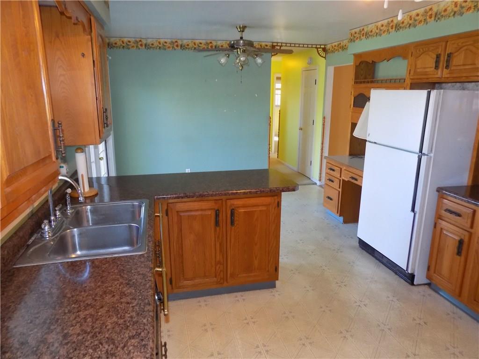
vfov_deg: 56.8
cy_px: 180
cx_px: 240
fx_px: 332
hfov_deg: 71.6
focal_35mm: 24
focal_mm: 4.3
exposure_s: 1/30
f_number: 3.1
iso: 360
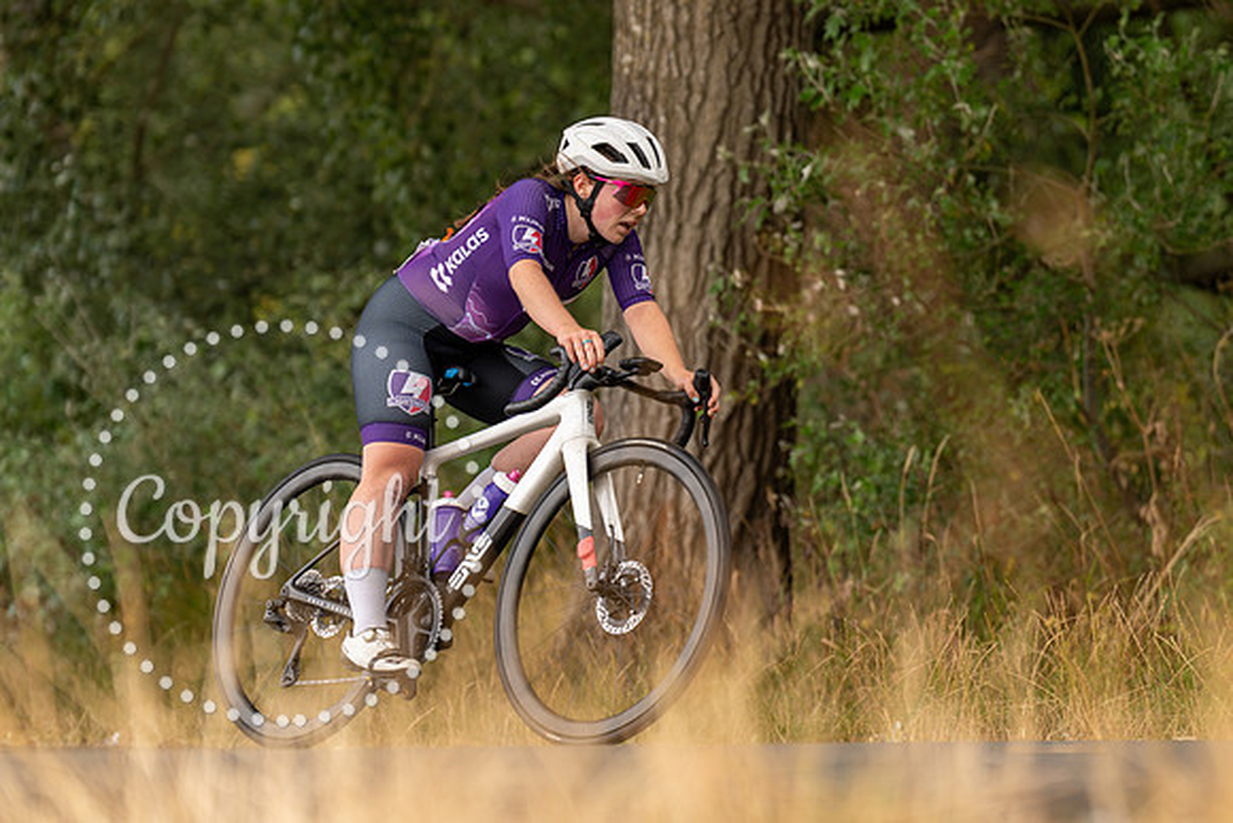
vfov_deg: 7.8
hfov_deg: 11.6
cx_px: 618
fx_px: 6072
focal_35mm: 177
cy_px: 415
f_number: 2.8
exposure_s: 1/1000
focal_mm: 129
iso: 400
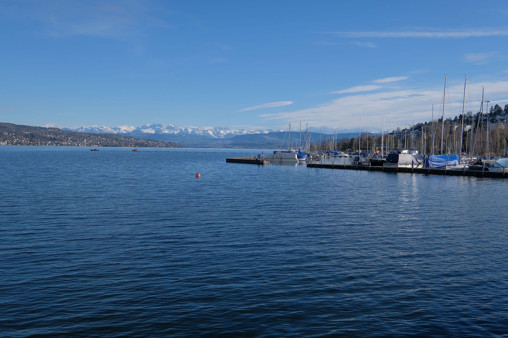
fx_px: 508
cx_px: 254
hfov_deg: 53.1
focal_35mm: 36
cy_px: 169
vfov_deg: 36.9
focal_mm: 24
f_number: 9
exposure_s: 1/400
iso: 200
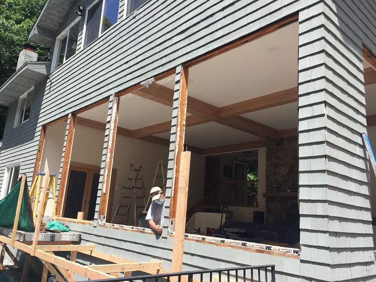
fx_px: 315
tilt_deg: +12.4
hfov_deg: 61.7
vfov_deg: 48.2
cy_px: 141
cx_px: 188
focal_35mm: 29
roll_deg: -4.6
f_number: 2.2
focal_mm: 4.15
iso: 32
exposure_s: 1/879
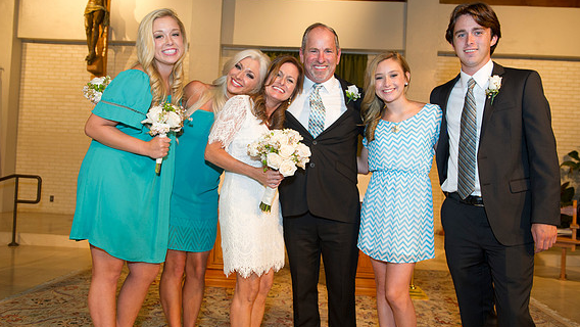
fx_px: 477
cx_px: 293
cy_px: 170
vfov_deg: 37.8
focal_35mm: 31
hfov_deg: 62.6
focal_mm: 29
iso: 1250
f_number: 4.5
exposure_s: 1/125
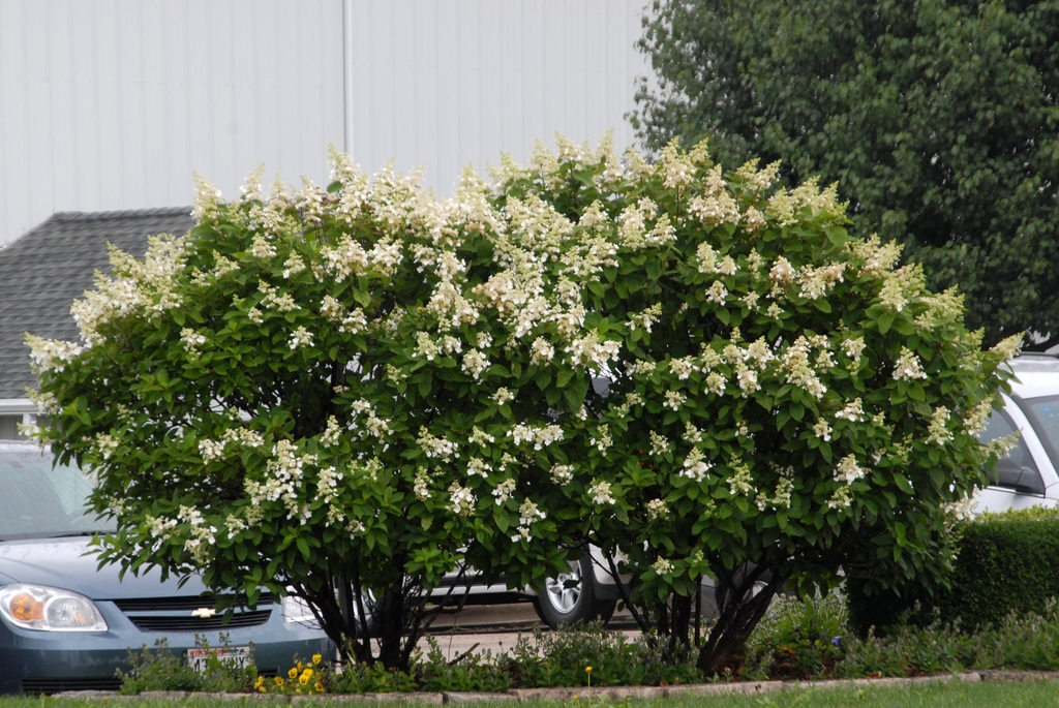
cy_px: 354
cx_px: 530
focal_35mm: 232
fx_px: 6846
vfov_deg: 5.9
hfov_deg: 8.8
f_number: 8
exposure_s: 1/250
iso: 400
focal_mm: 155
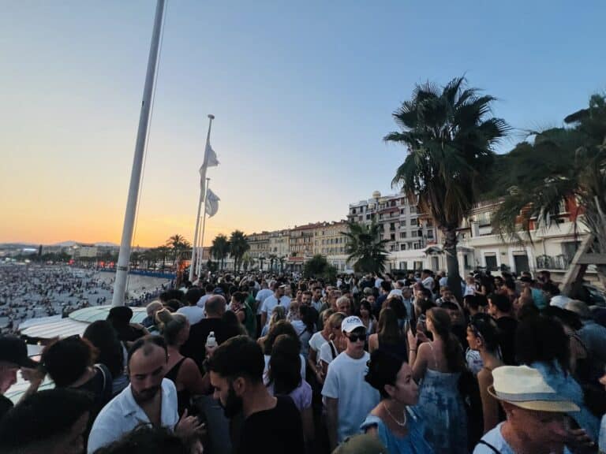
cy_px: 227
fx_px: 228
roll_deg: -1.4
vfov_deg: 89.9
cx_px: 303
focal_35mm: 13
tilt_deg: +8.8
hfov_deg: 106.2
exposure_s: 1/99
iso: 200
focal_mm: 1.57
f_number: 1.8
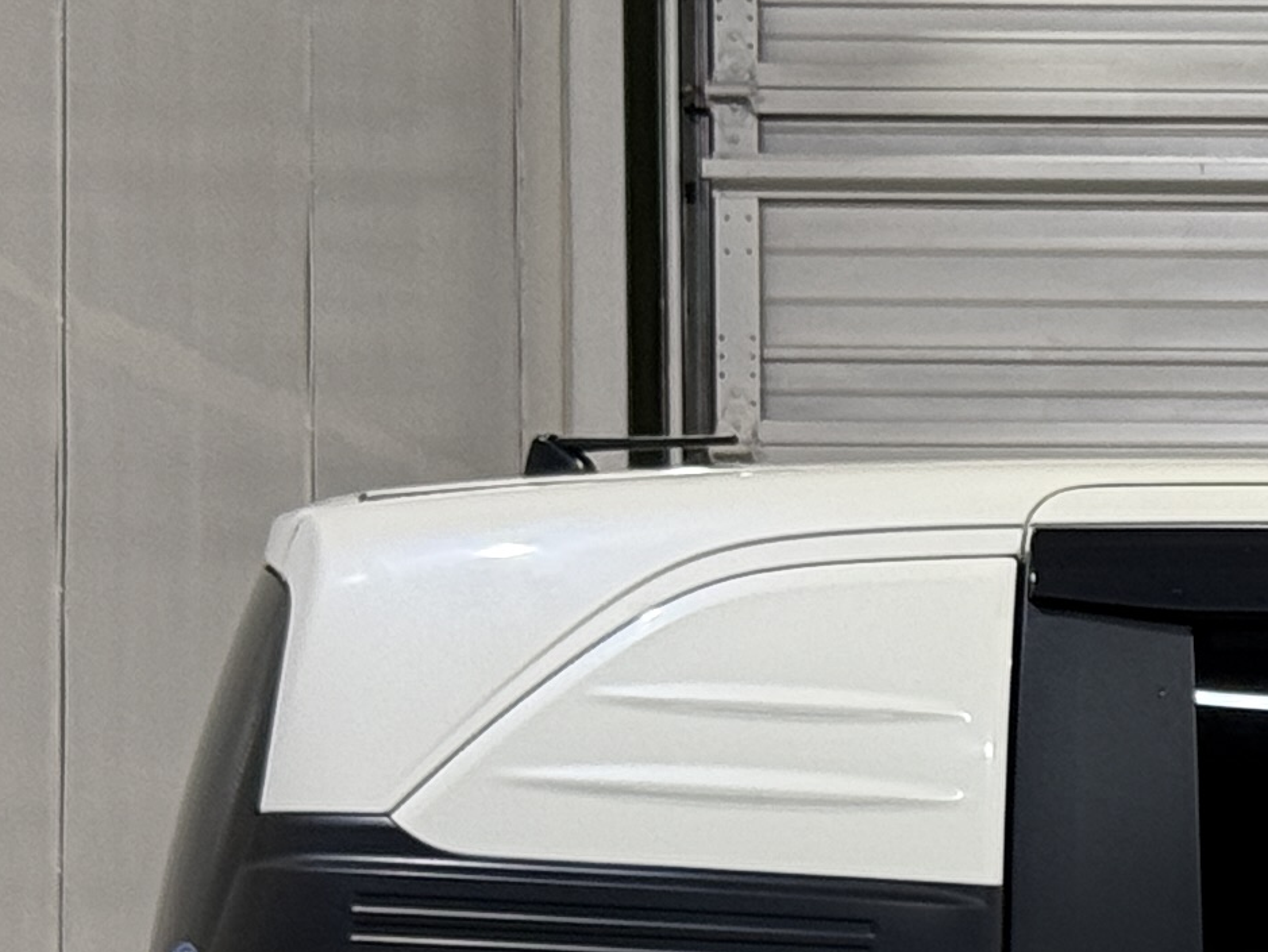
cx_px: 2296
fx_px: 7549
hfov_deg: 9.2
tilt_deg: -0.3
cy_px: 1349
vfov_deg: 7.1
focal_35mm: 206
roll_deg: -0.2
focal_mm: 6.76
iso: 64
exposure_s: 1/60
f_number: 1.78
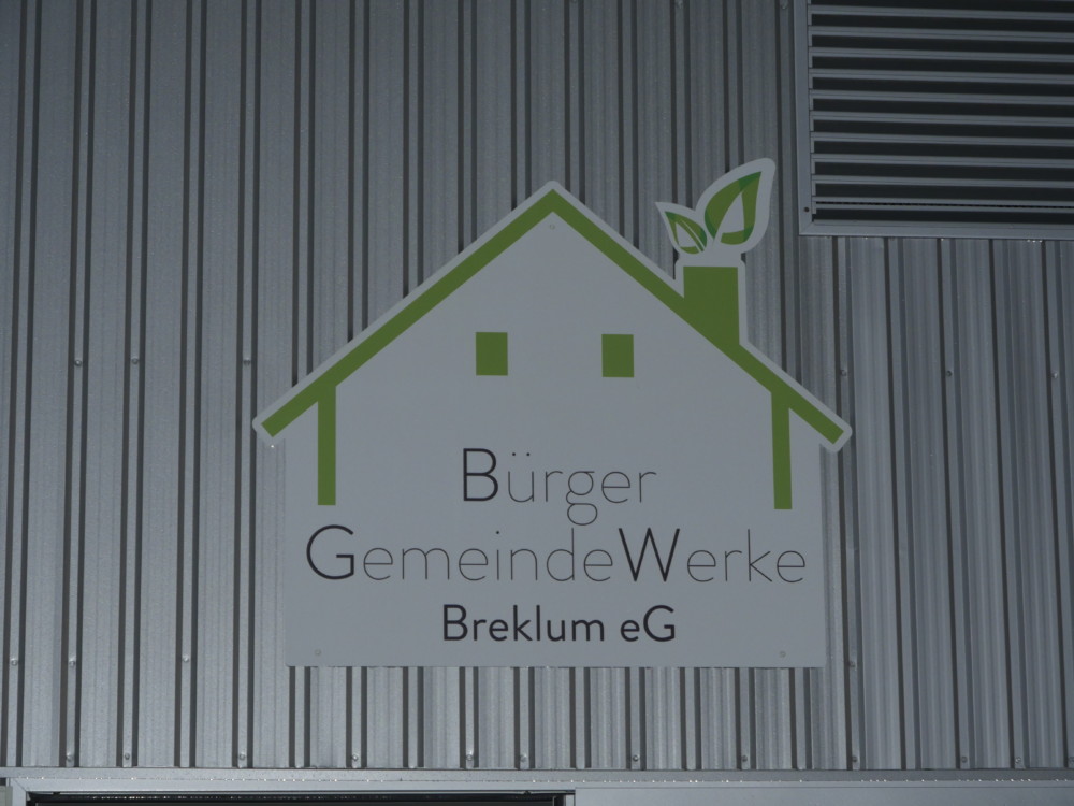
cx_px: 537
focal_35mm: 96
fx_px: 2979
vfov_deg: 15.4
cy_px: 403
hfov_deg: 20.4
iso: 640
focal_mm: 48
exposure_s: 1/60
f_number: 5.5
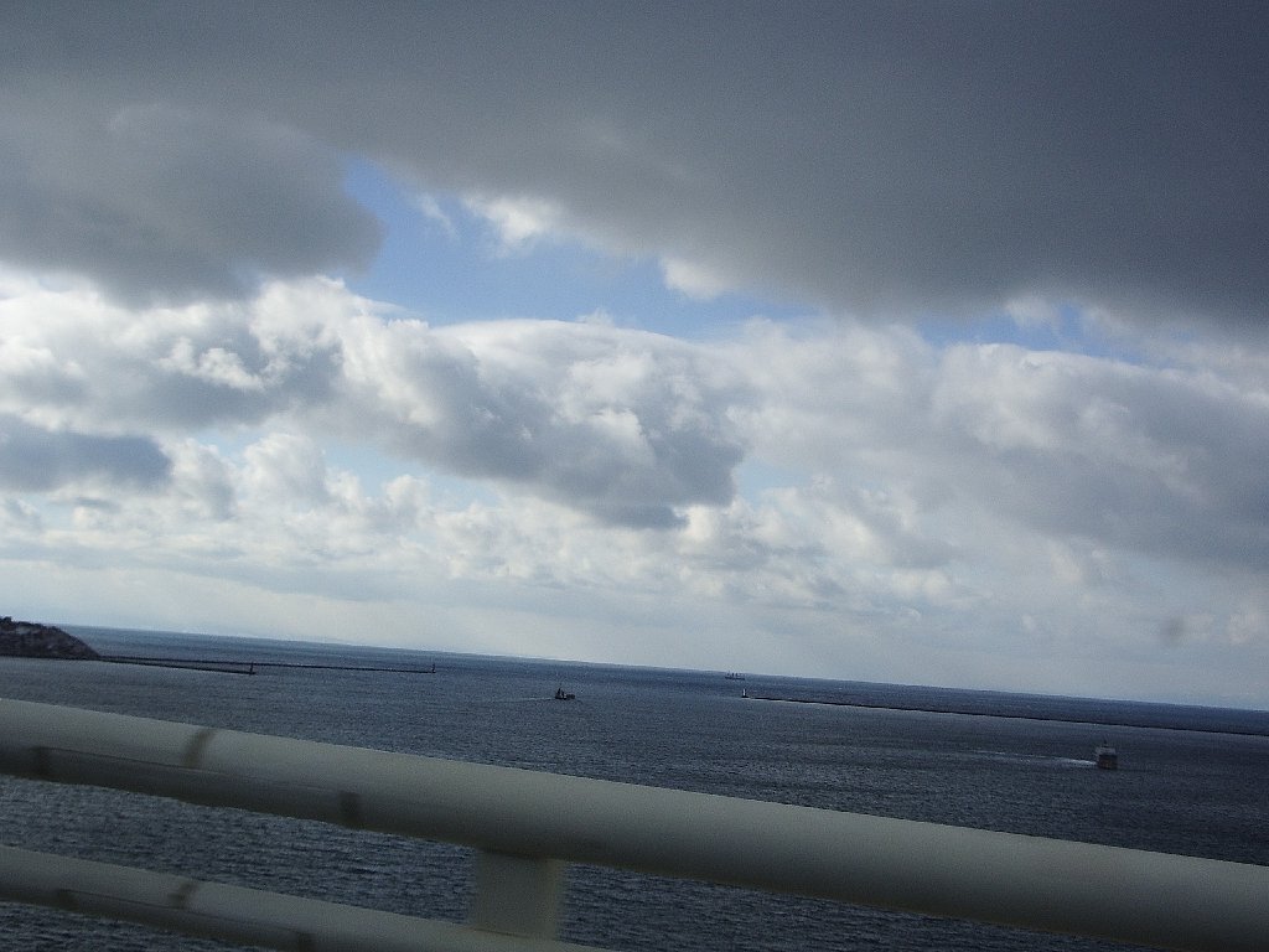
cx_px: 634
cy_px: 476
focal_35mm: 50
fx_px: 1833
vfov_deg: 29.1
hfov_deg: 38.2
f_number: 5
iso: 50
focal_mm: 8.2
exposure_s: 1/400
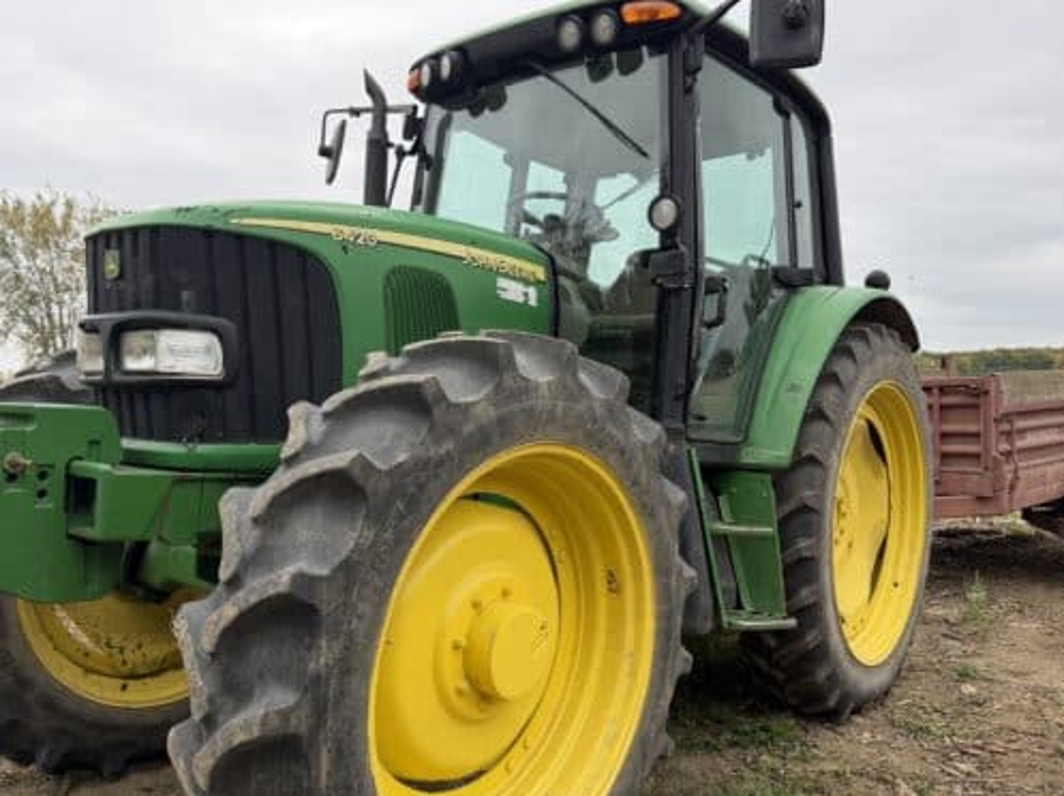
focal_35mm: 29
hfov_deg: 61.6
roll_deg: +0.7
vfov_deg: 48.2
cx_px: 488
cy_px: 413
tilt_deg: -0.8
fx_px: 891
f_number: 1.78
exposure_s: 1/858
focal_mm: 6.76
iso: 100
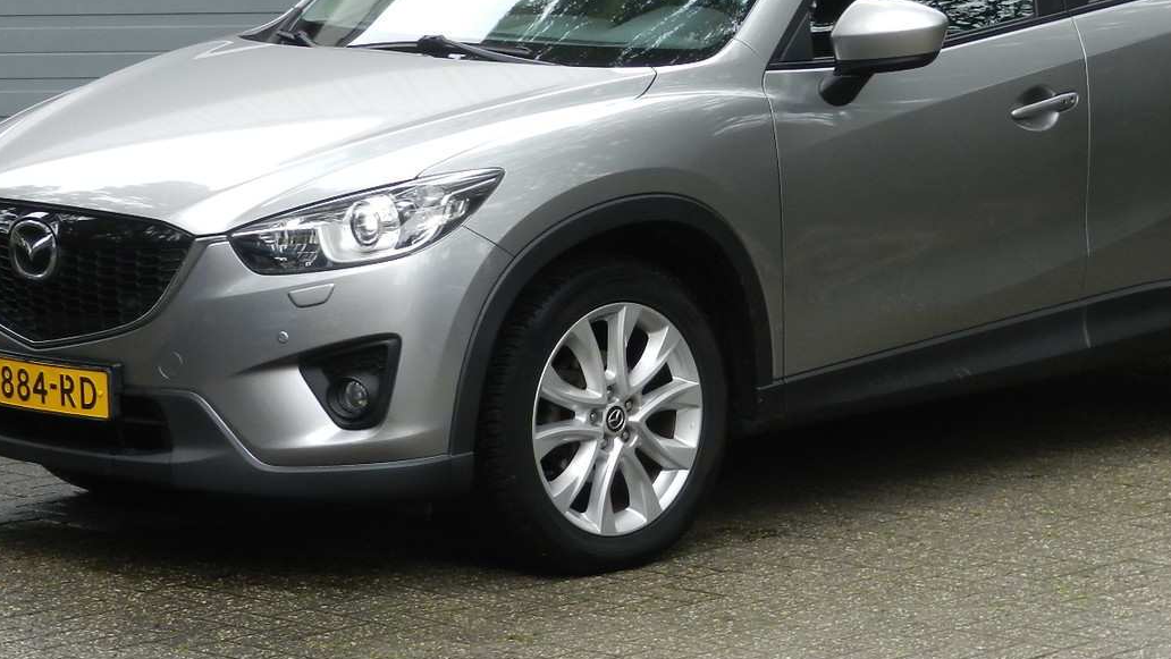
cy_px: 189
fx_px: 4721
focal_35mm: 152
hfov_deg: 14.1
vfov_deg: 8.0
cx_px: 697
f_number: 4.6
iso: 160
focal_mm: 17.7
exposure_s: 1/100
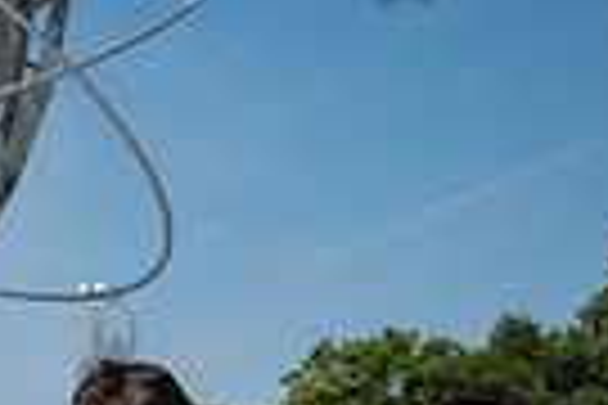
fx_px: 2145
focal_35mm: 127
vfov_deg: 10.4
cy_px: 624
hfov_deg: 13.9
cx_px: -571
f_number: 5
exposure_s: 1/2500
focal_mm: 27
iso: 400
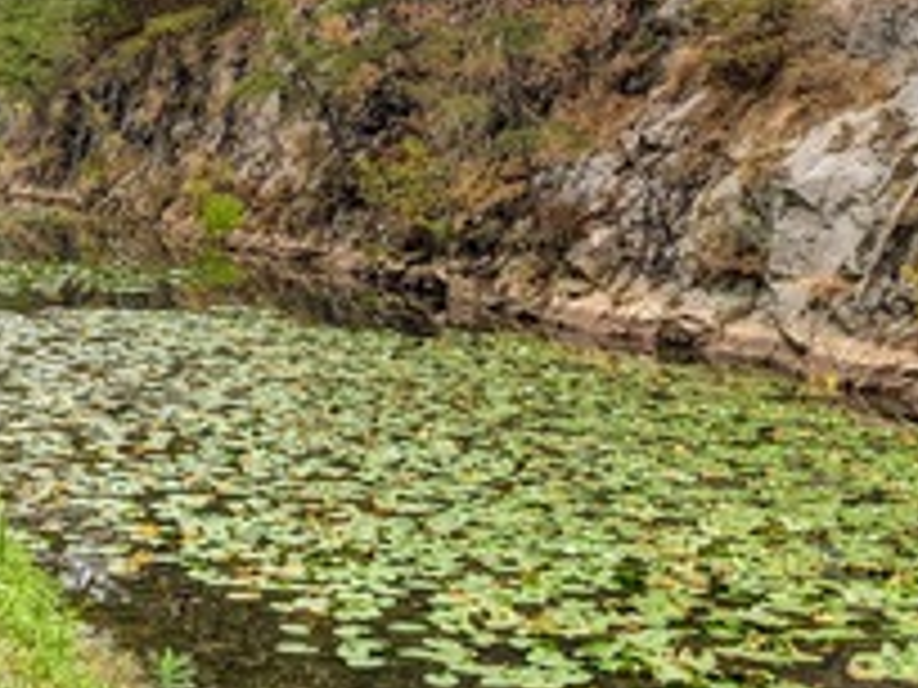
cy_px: 58
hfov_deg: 26.1
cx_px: 270
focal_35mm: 74
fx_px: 1962
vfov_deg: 19.5
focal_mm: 4.38
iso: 61
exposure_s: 1/1232
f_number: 1.73
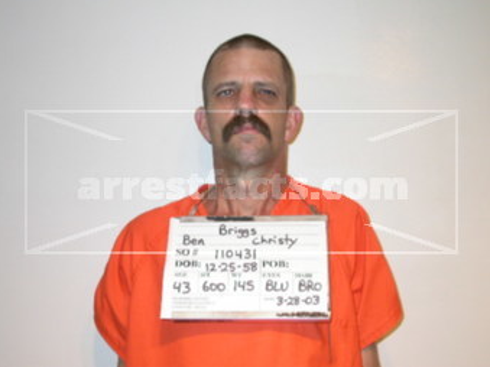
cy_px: 183
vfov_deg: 26.5
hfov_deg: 34.9
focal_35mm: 55
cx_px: 242
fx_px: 778
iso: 100
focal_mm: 11.3
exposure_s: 1/60.3
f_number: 2.9
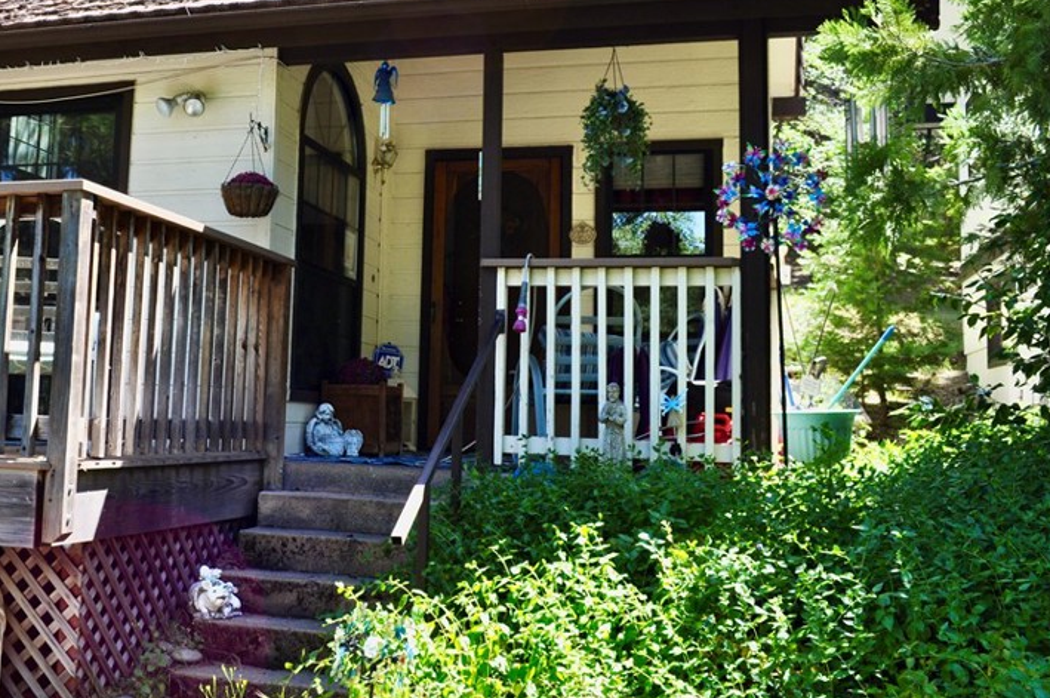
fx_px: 1136
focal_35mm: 39
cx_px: 329
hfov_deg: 48.5
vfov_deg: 34.0
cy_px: 268
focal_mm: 18
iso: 200
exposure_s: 1/160
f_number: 6.3
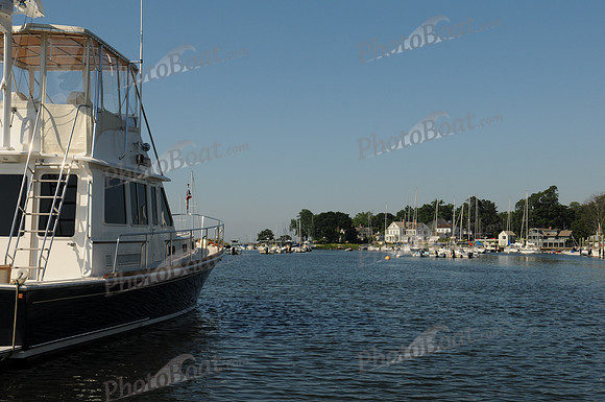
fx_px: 780
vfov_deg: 28.9
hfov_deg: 42.4
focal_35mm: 46
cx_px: 302
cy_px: 201
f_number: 9
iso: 200
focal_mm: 31
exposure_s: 1/640
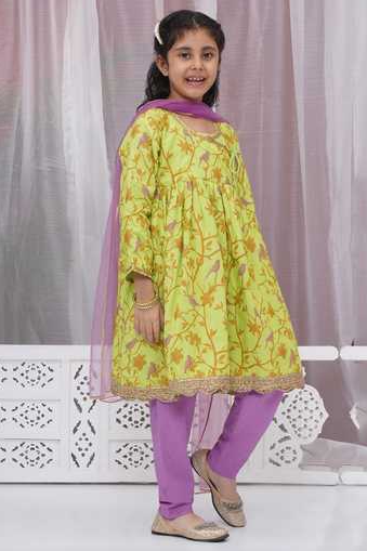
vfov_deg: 20.8
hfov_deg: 14.0
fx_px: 1499
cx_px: 185
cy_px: 276
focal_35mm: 98
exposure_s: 1/125
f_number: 20
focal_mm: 95
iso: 500
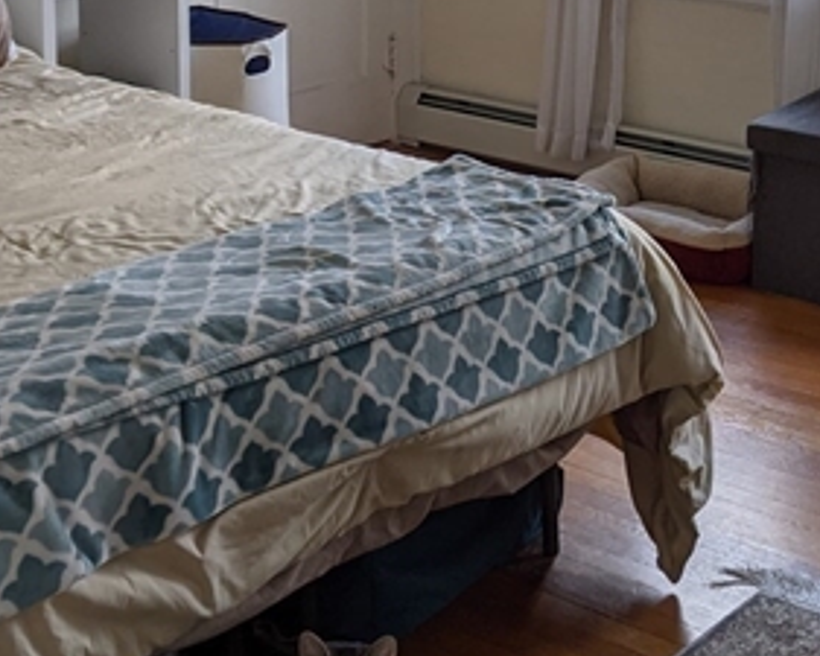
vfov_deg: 20.5
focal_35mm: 72
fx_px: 1748
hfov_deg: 26.3
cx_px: 493
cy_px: -29
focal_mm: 4.44
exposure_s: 1/59.9
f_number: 1.8
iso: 68
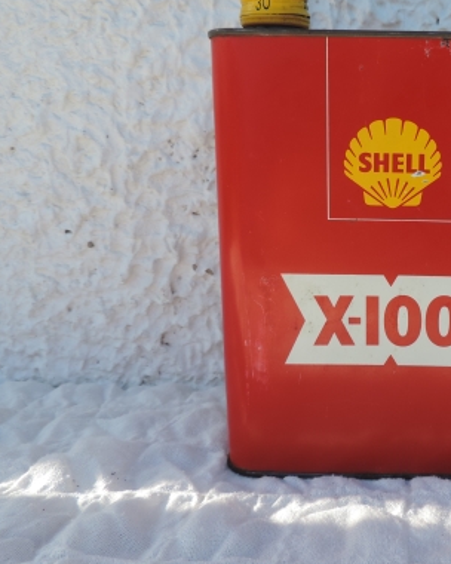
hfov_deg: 37.8
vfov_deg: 49.1
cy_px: 273
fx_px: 617
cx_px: 396
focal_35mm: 37
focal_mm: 4.3
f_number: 3
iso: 80
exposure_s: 1/320
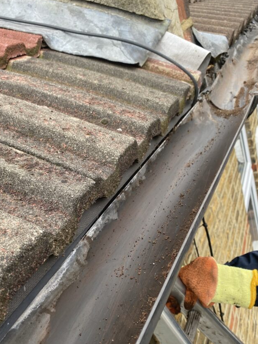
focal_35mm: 32
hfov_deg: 44.1
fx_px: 318
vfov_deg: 56.3
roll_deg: +22.0
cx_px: 115
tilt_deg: -23.8
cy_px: 209
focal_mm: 4.25
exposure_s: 1/122
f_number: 1.8
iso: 64
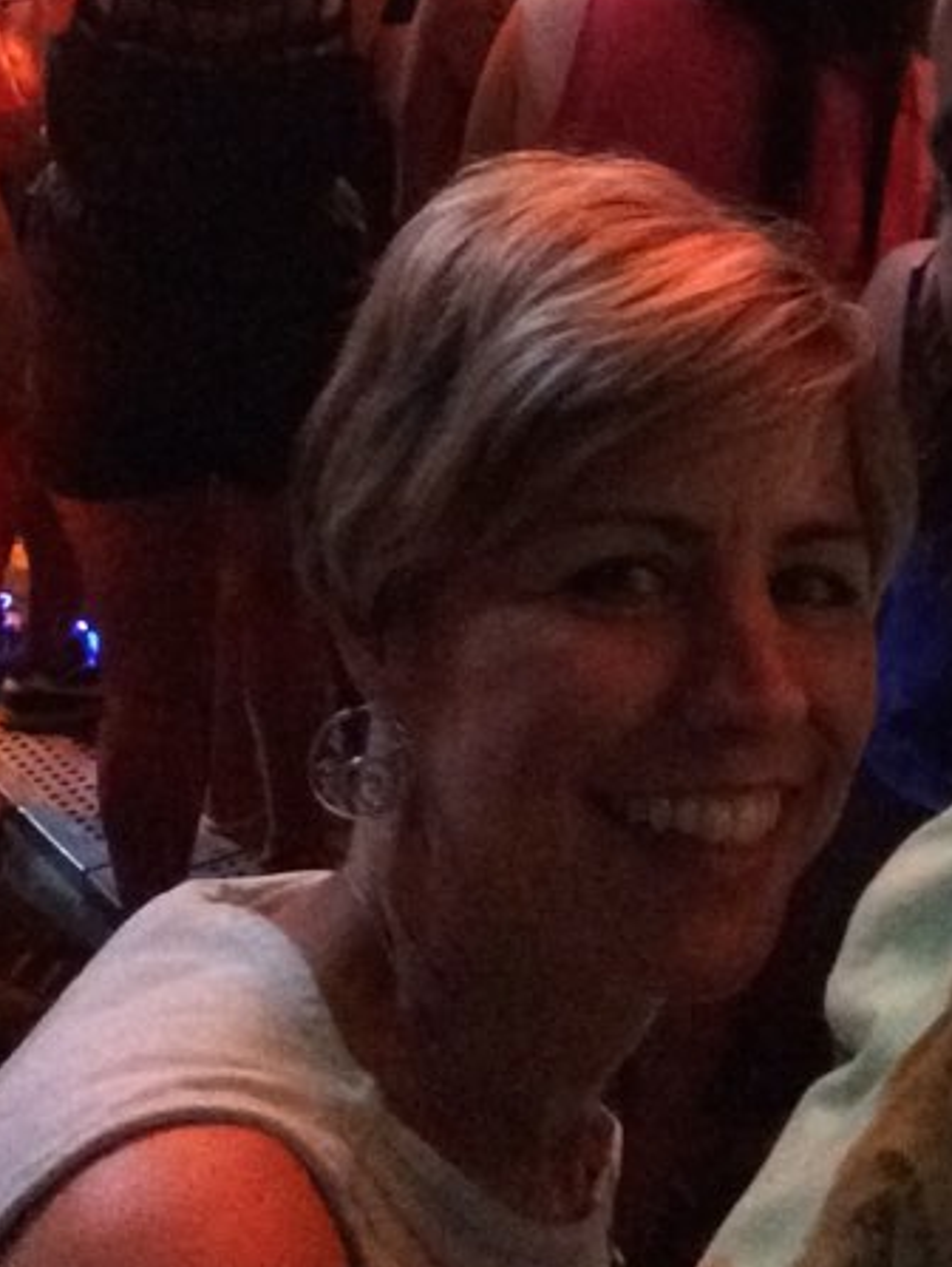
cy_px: 278
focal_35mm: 59
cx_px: 816
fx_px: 2160
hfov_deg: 24.3
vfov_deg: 31.9
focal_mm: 2.15
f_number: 2.4
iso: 1600
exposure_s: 1/15
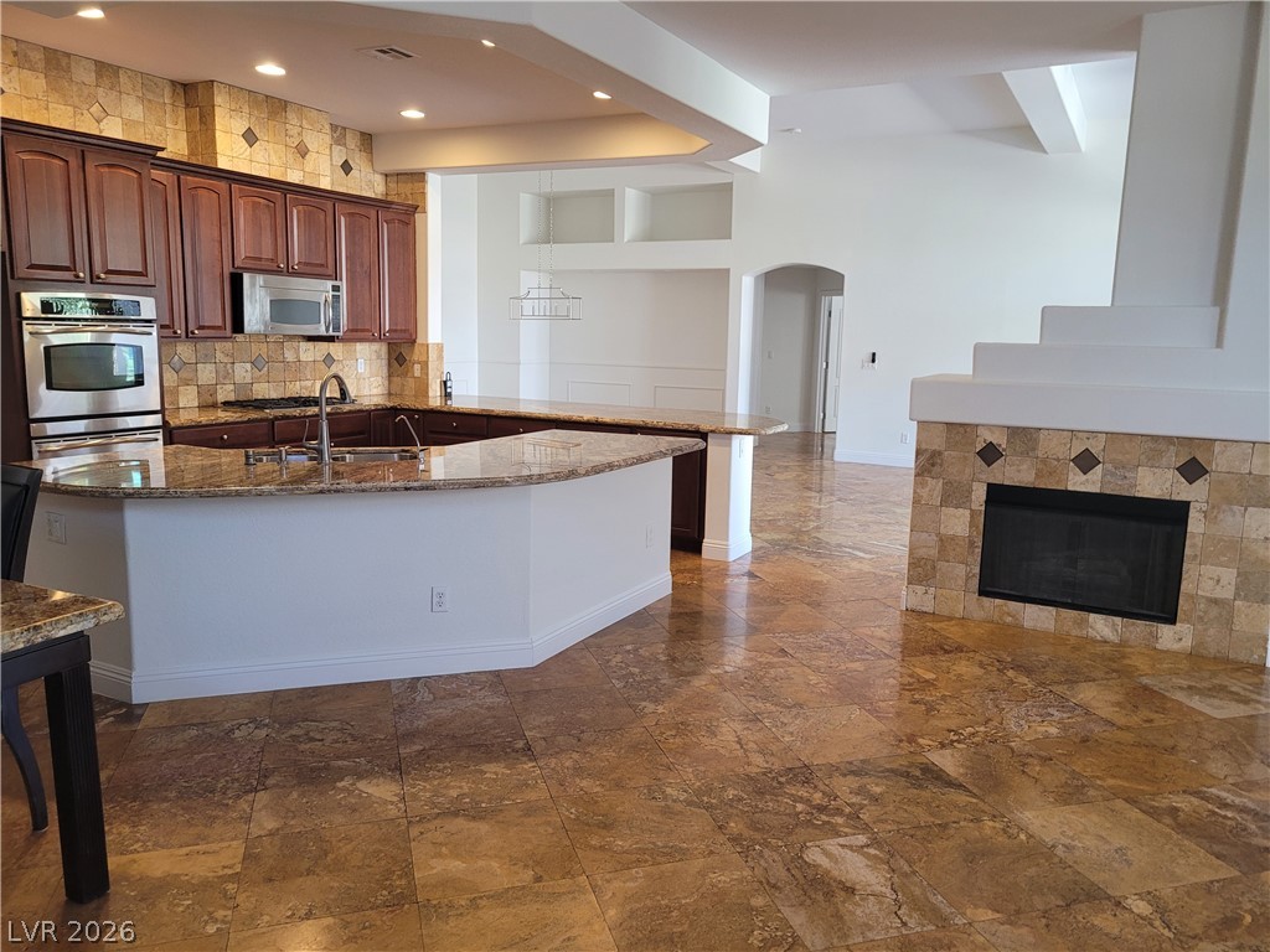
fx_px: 954
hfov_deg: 67.3
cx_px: 635
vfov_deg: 53.1
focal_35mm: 26
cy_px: 476
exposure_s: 1/60
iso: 250
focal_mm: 5.4
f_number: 1.8
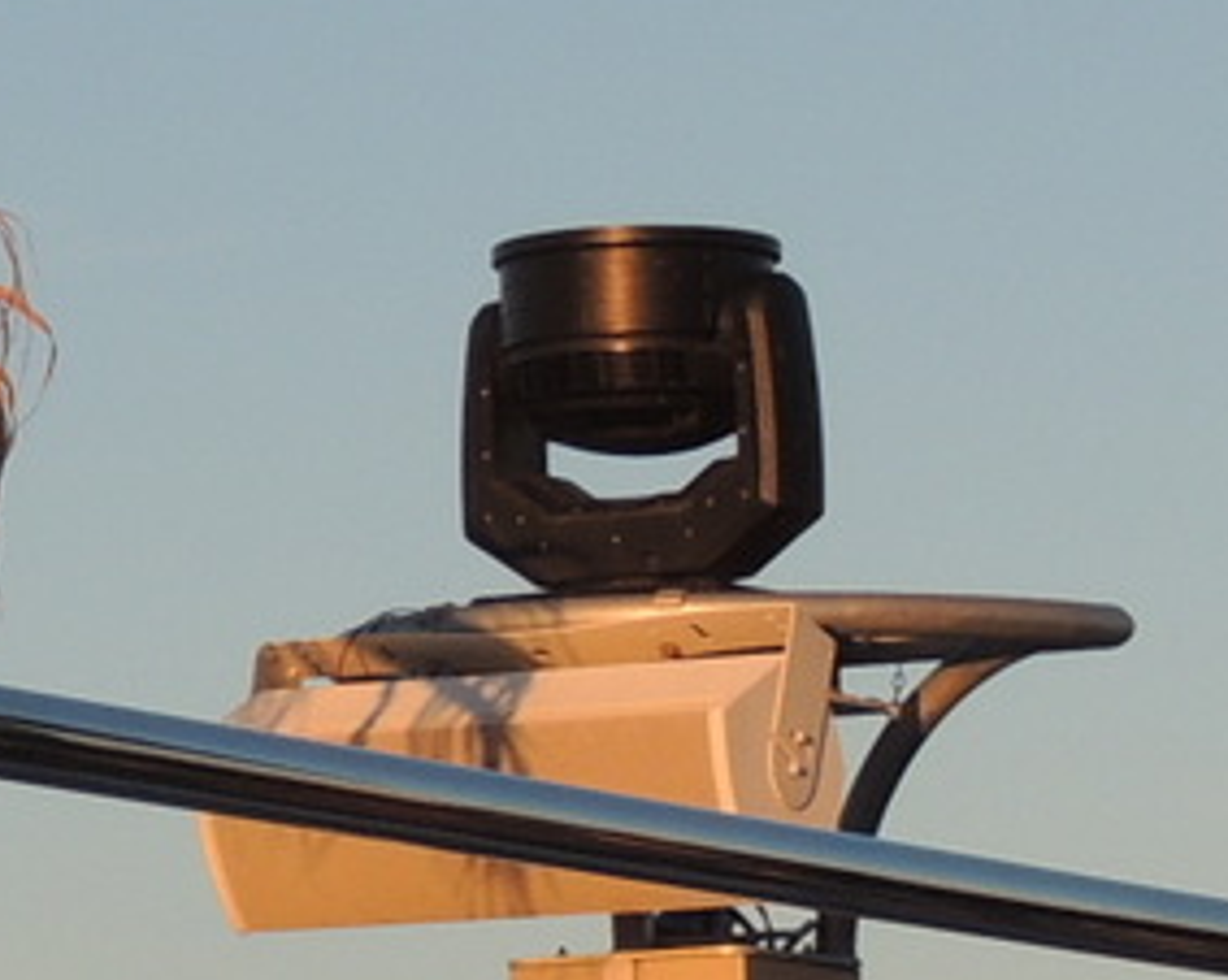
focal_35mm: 276
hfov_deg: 6.9
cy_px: 958
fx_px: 10024
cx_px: -547
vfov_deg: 5.6
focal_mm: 8.9
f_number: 3.6
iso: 100
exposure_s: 1/400
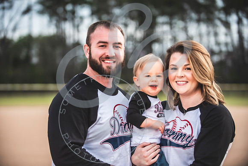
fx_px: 695
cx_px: 122
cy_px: 83
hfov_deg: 20.2
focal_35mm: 101
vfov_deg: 13.6
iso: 100
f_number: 2.8
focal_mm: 98
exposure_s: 1/400
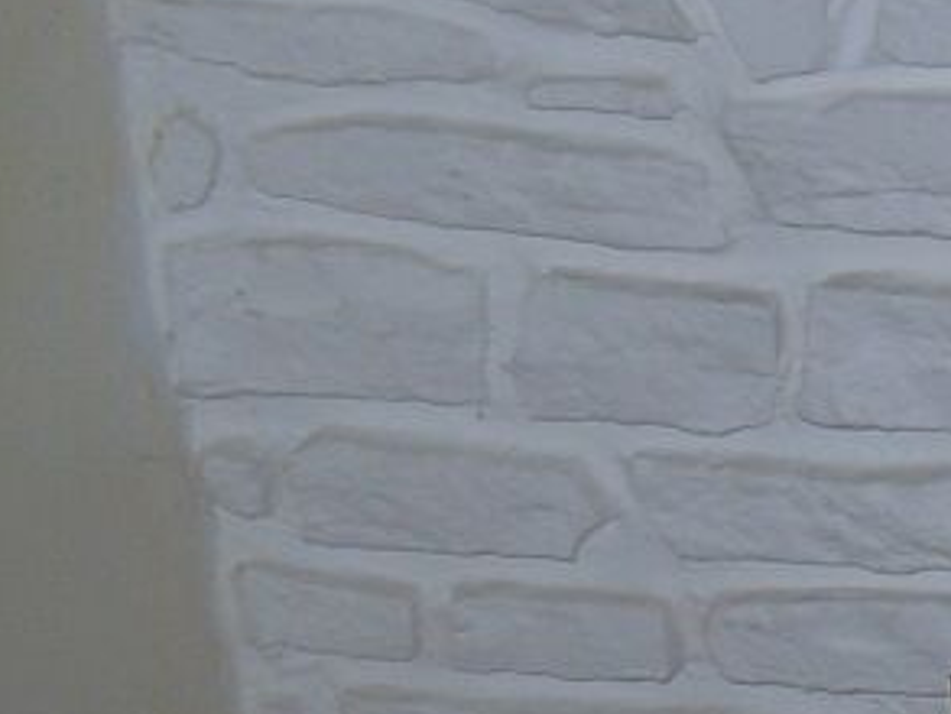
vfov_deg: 9.6
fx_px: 4205
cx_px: 2230
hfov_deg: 11.0
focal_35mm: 153
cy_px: 815
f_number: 3.5
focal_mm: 14
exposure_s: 1/125
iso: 160
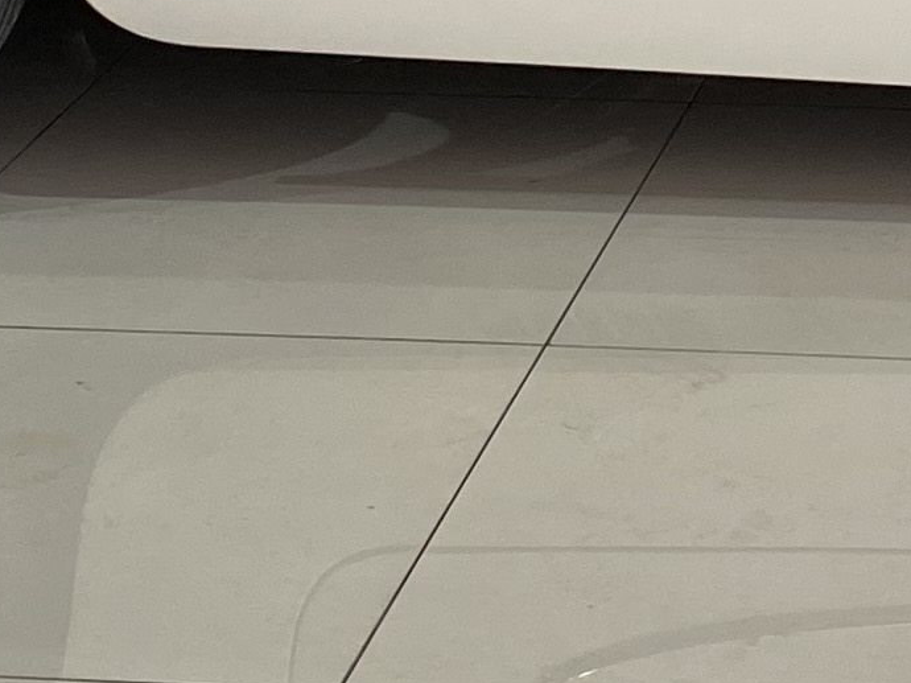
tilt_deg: -12.7
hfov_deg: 12.7
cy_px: -453
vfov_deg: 9.4
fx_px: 3999
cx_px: 1019
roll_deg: -0.2
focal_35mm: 152
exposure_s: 1/121
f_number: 1.8
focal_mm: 4.25
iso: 100
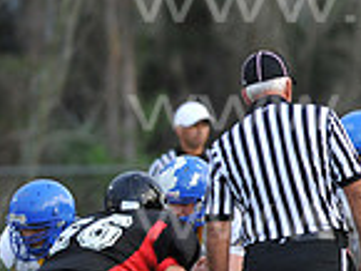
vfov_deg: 1.3
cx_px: 700
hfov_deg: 1.7
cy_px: 276
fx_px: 12024
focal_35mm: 1152
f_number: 4
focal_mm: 300
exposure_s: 1/640
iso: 1000
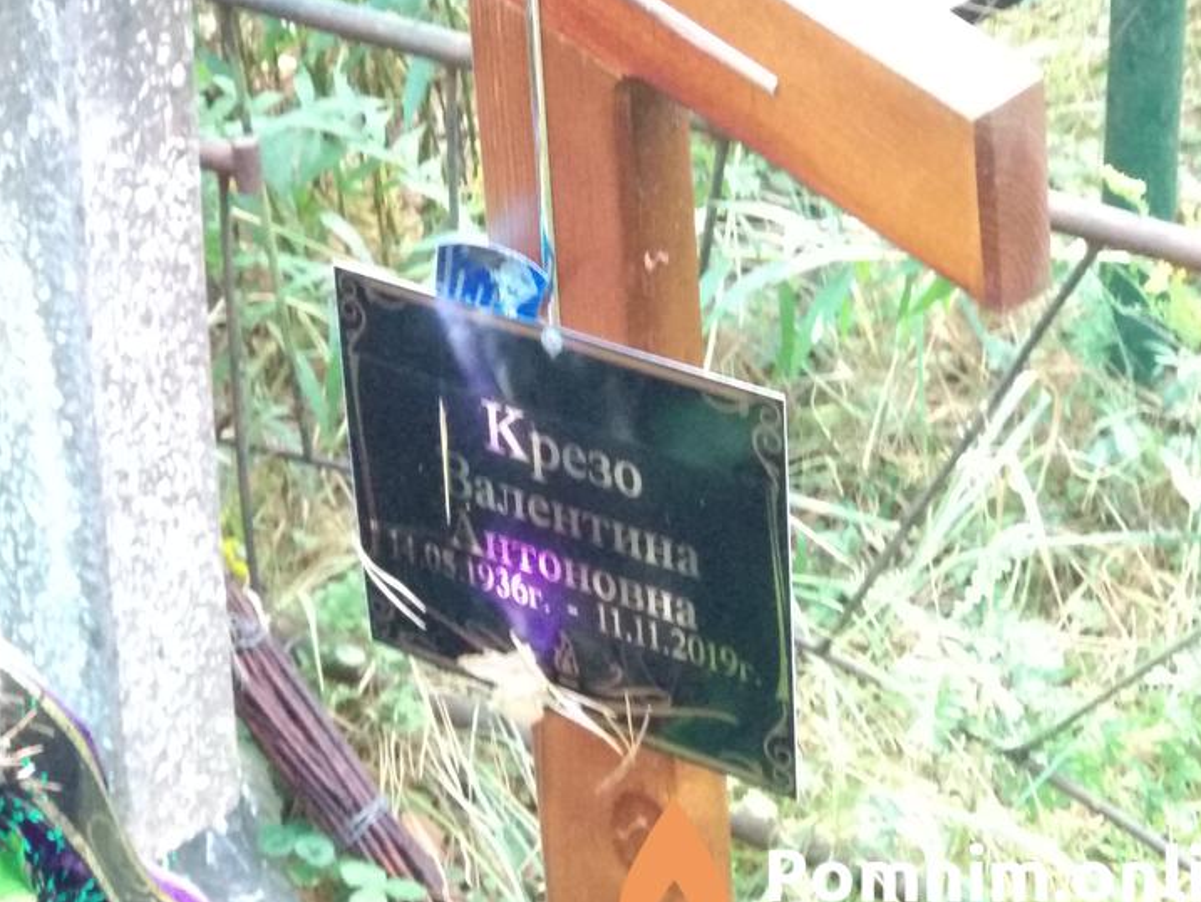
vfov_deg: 25.2
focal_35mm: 58
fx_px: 2013
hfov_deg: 33.2
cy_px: 469
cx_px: 628
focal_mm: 5.99
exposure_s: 1/30
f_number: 2.6
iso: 1600
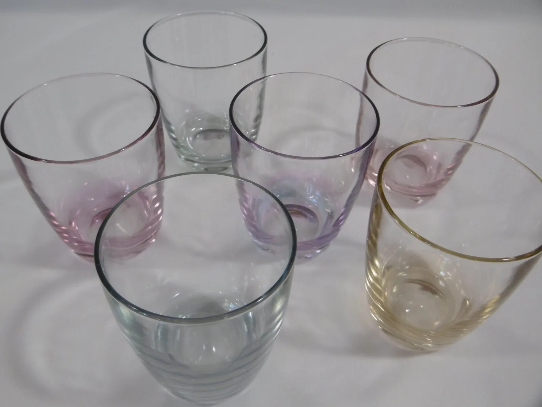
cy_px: 204
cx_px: 271
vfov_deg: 44.2
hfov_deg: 56.8
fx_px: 501
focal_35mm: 32
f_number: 3.5
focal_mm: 5.8
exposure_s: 1/60
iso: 200
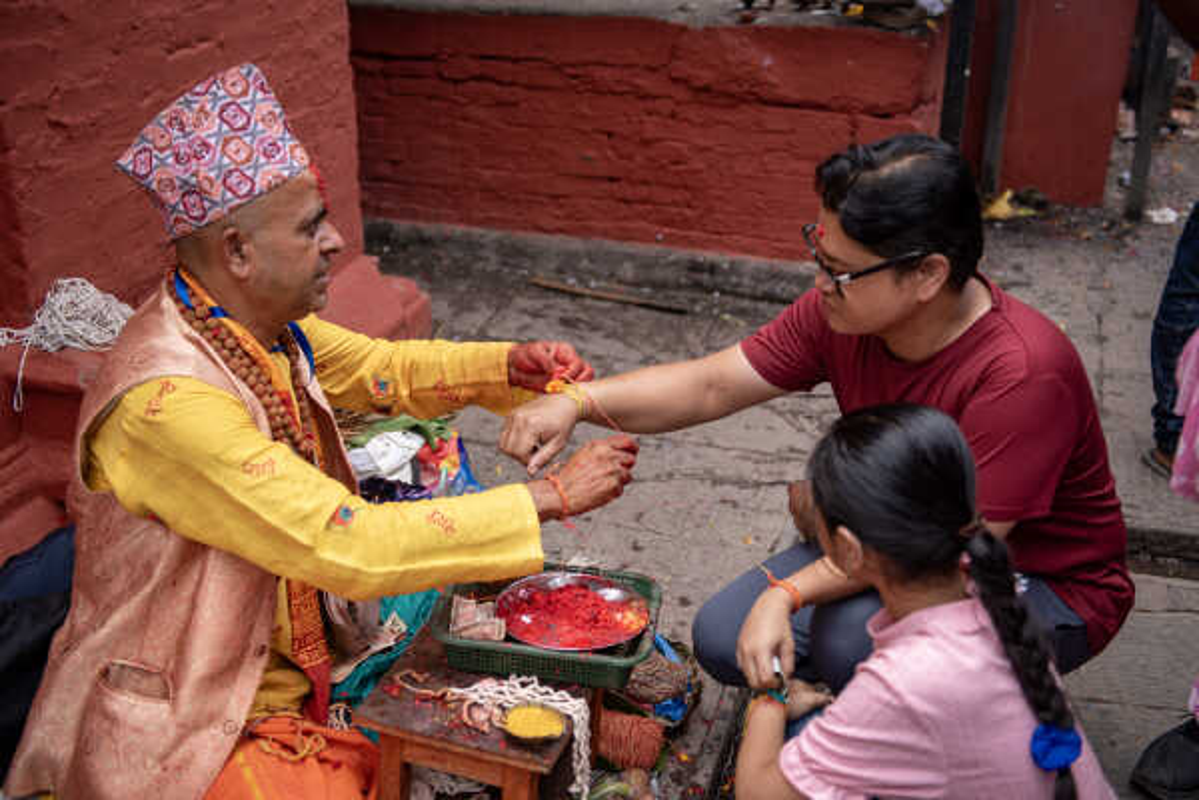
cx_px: 600
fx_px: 1499
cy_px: 400
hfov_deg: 43.6
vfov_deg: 29.9
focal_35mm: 45
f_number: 2.8
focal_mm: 45
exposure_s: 1/800
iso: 160
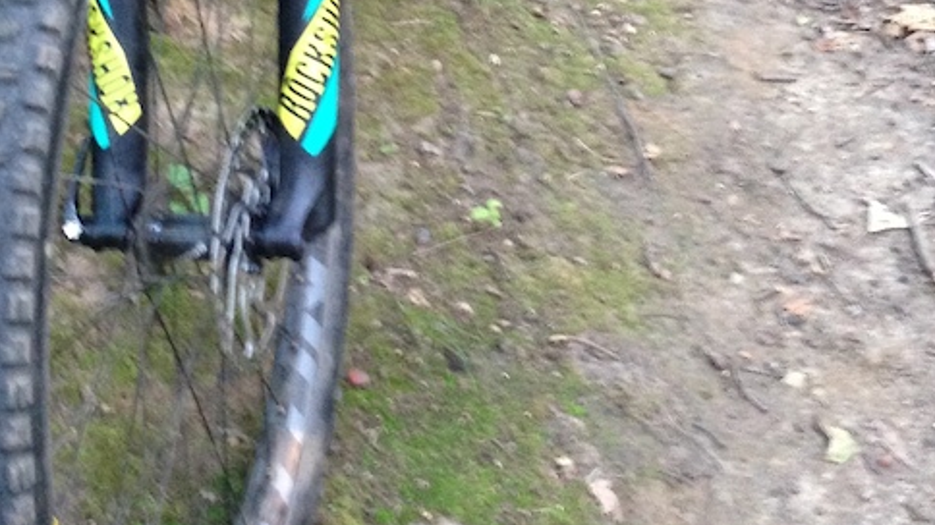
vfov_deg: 15.5
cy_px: -33
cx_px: 363
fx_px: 1884
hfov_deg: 27.8
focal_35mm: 76
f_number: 2.4
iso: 320
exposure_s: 1/20
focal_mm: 4.12
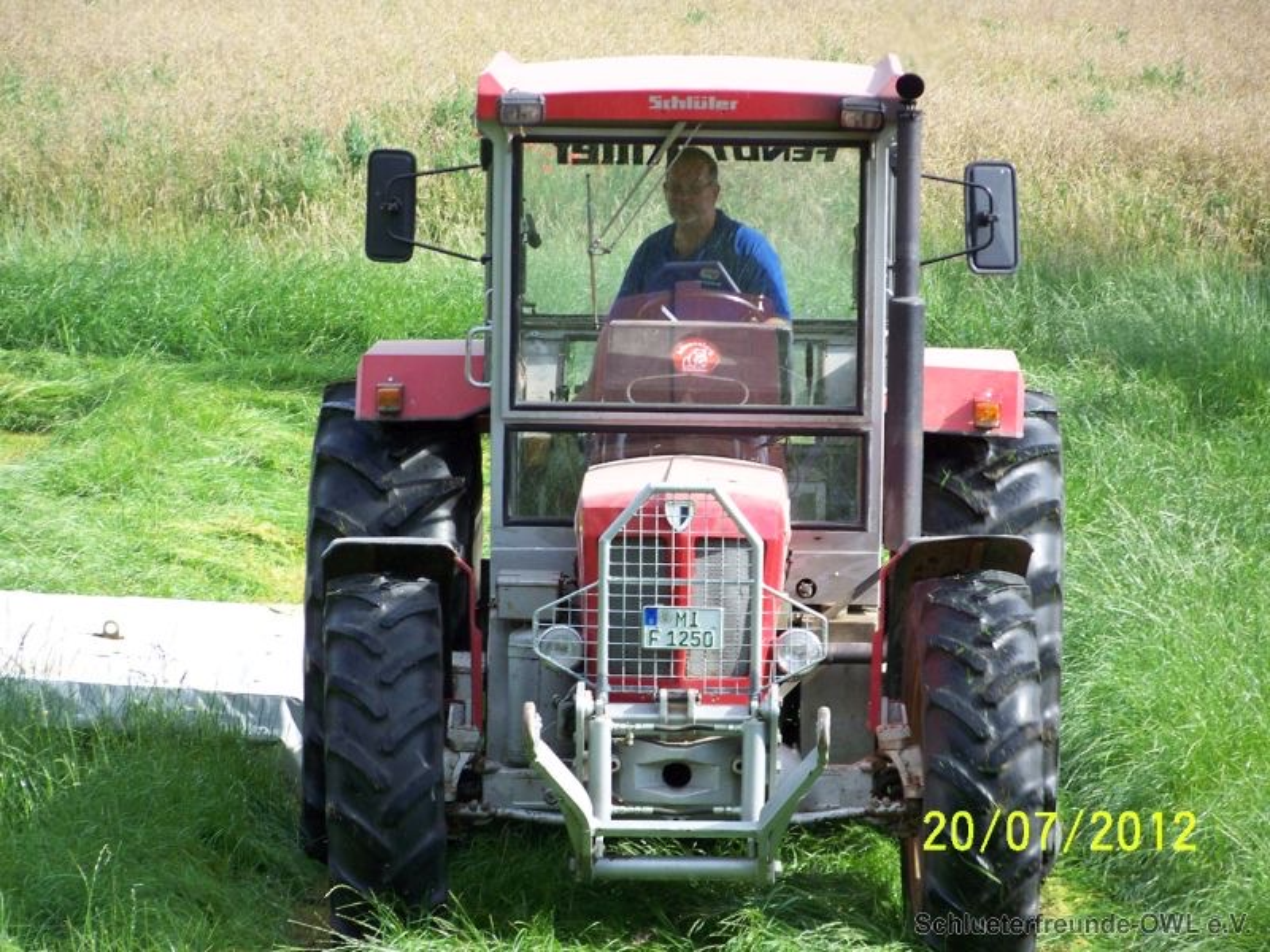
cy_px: 476
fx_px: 9539
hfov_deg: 7.6
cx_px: 635
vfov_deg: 5.7
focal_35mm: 260
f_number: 3.6
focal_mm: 42.1
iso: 64
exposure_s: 1/160
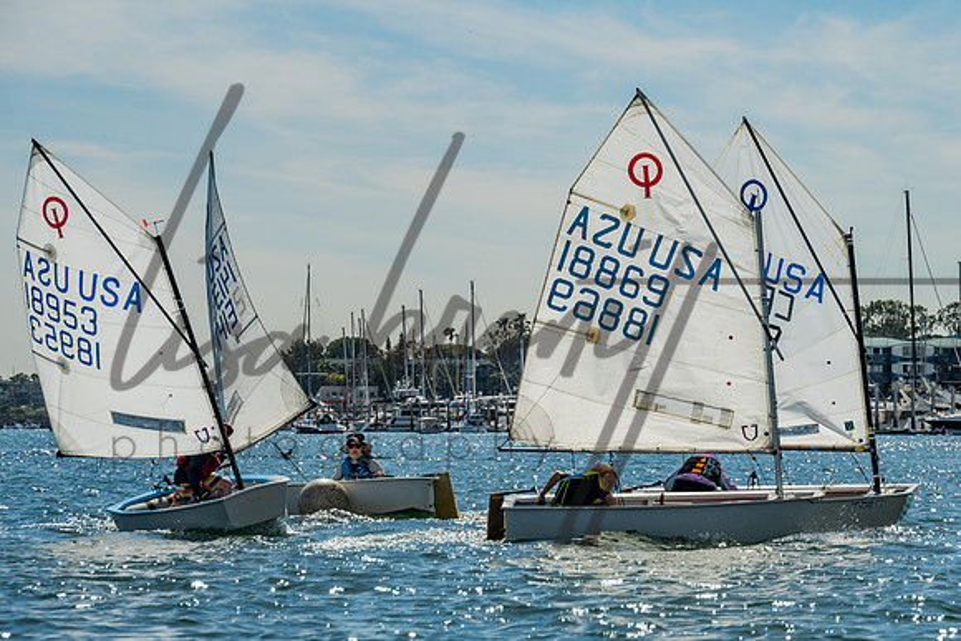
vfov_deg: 7.0
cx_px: 534
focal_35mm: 198
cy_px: 344
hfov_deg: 10.4
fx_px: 5279
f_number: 10
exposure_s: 1/500
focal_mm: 170
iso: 250
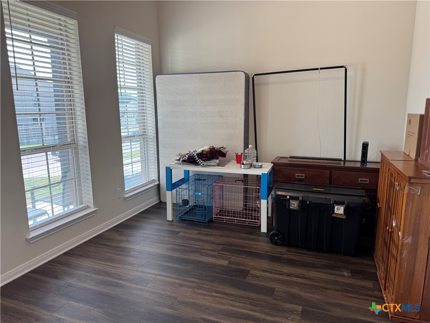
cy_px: 162
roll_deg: -0.2
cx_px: 215
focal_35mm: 24
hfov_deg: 71.6
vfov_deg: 56.8
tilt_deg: -10.1
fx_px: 298
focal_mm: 6.76
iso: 64
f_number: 1.78
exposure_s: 1/120
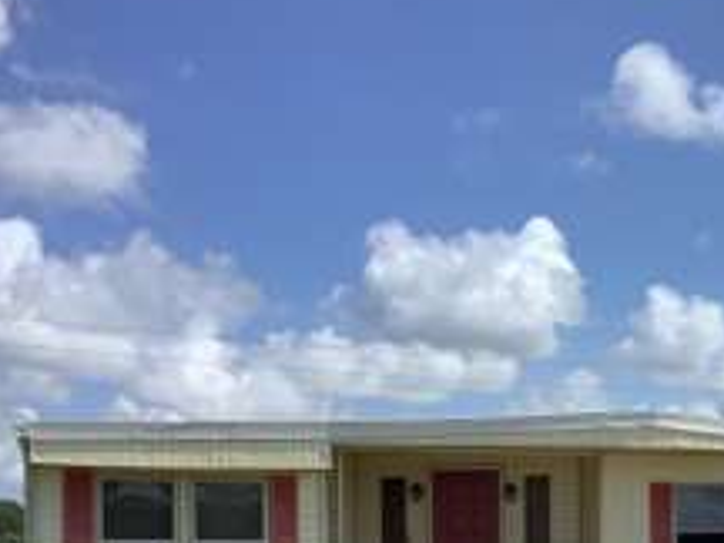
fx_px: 1443
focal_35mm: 69
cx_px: 634
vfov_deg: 20.6
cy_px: 550
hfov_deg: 27.3
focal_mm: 3.3
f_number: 2.4
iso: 25
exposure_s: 1/1894
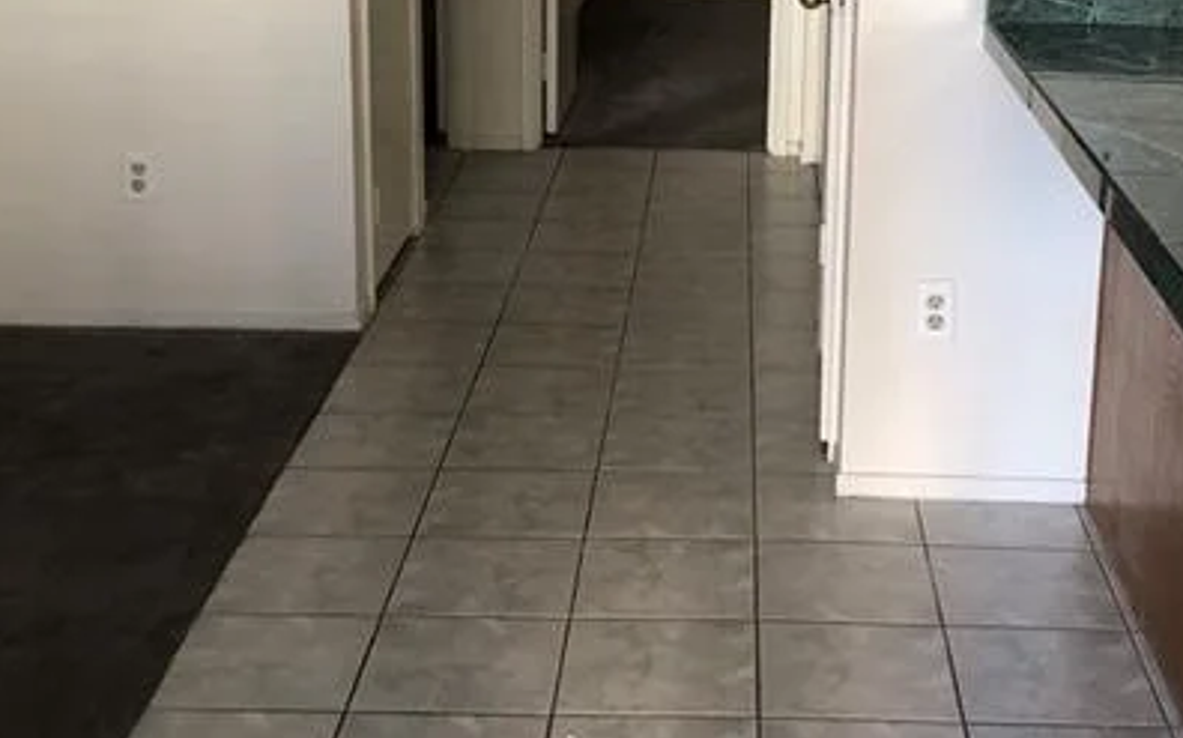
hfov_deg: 33.8
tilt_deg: -13.5
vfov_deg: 21.3
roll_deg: -2.7
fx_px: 1933
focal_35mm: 60
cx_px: 762
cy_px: 140
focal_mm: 3.99
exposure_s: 1/15
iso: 40
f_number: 1.8
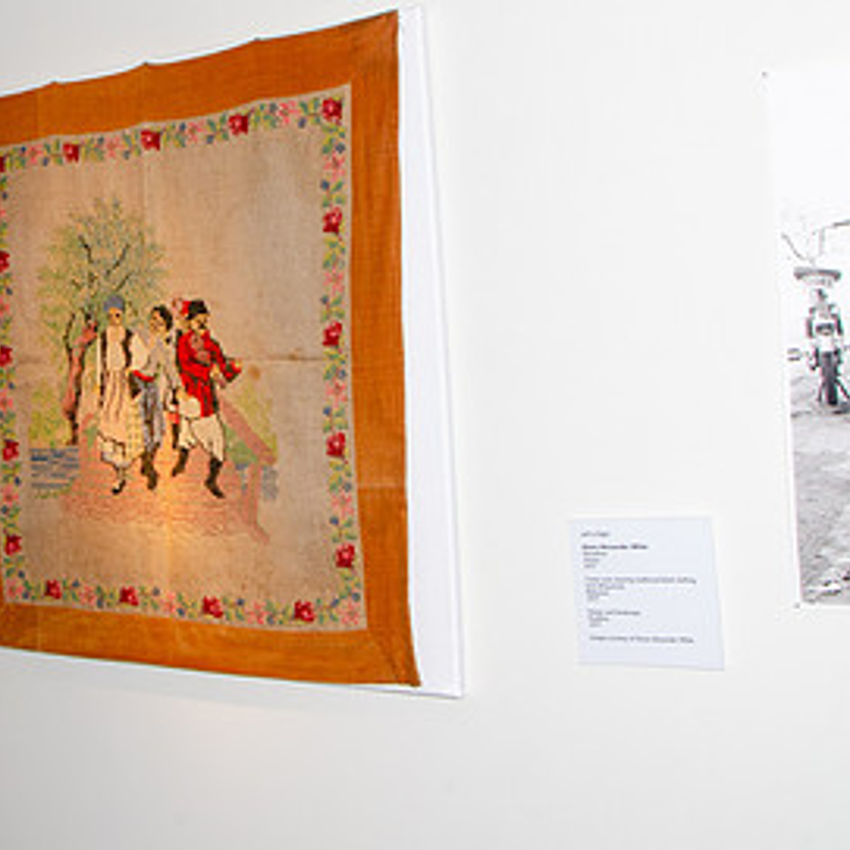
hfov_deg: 33.7
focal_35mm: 49
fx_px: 1361
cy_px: 273
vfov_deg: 34.3
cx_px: 179
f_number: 14
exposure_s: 1/30
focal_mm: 18
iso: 400
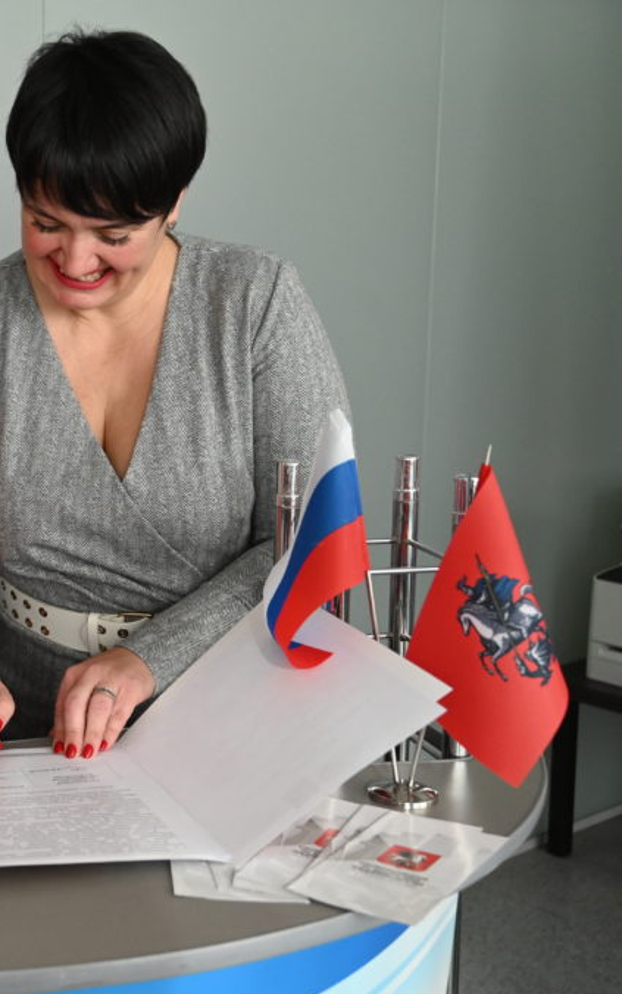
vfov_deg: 37.5
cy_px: 498
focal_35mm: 54
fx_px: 1463
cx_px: -96
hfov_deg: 22.4
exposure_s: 1/1600
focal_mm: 35
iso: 3200
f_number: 4.5
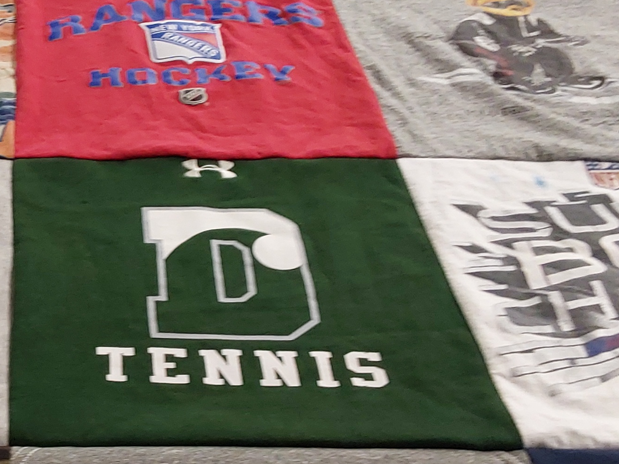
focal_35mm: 69
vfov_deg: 21.3
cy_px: 257
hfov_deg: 26.6
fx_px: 1234
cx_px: -10
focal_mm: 2.91
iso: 125
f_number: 1.9
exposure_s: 1/50
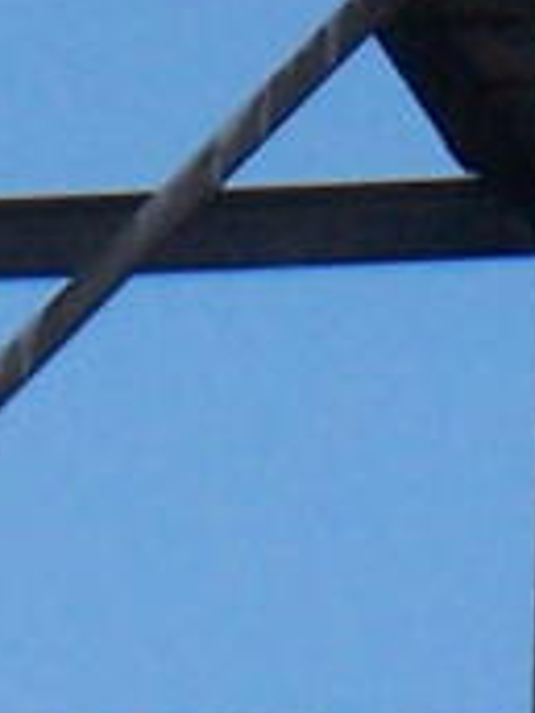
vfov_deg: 2.6
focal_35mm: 746
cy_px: -1872
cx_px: 796
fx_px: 15373
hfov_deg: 2.0
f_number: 6.3
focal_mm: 15.6
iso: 200
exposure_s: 1/1000
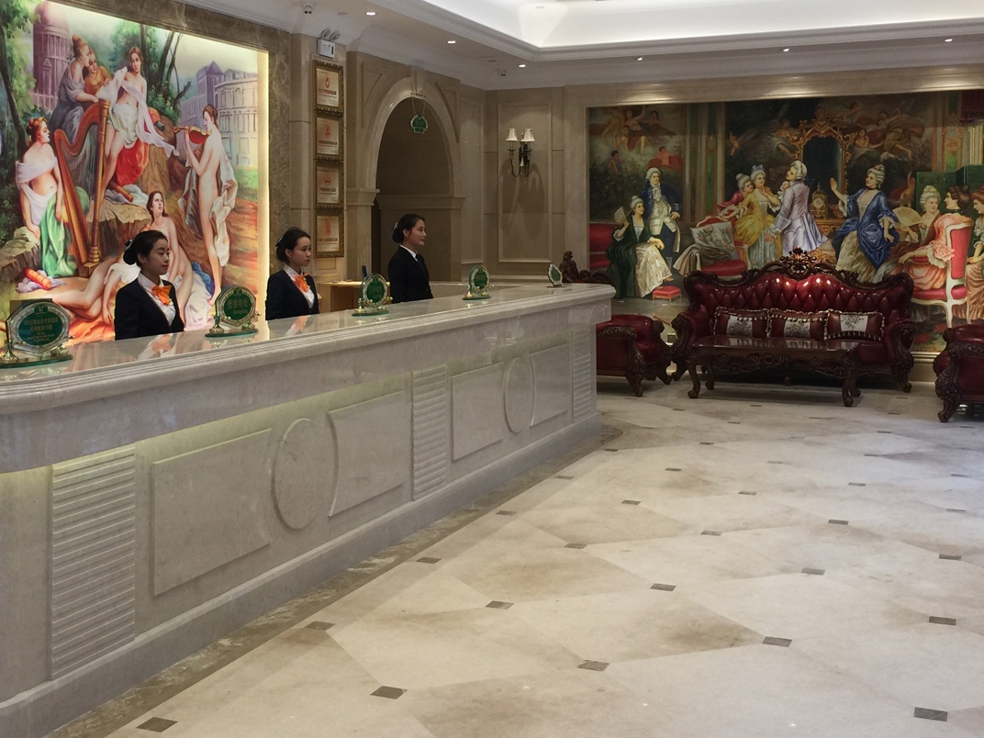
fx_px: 1279
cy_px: 224
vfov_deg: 31.8
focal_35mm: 45
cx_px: 379
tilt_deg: -0.5
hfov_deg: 41.8
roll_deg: -1.1
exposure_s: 1/33
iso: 32
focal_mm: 4.15
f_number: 2.2
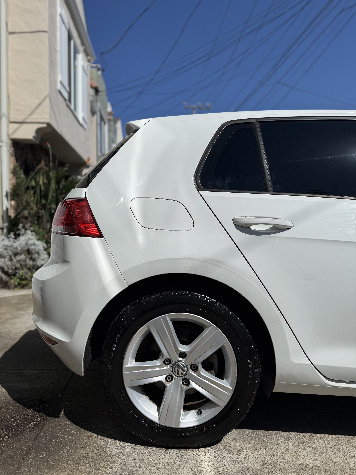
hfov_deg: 56.8
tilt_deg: -0.8
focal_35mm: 24
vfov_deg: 71.6
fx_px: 329
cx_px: 178
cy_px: 238
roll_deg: -0.4
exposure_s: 1/14286
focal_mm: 6.76
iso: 80
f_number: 1.78
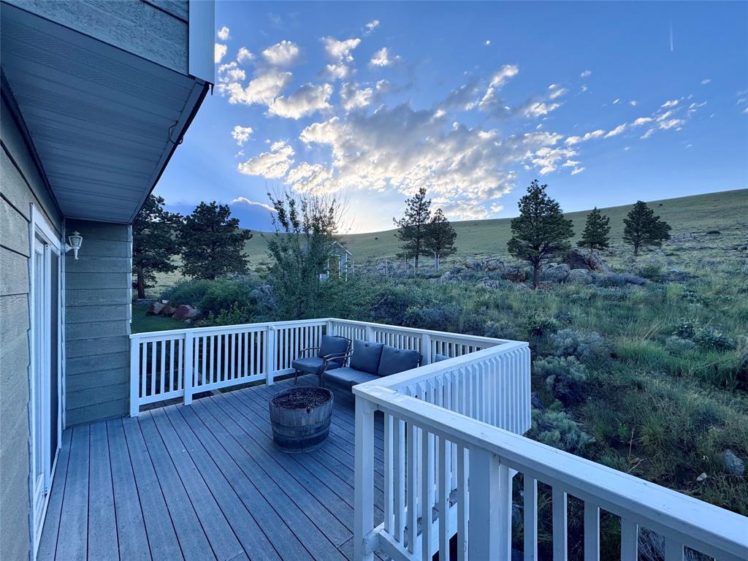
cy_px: 280
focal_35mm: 14
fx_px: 303
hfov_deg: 102.1
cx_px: 374
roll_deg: +0.1
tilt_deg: +0.1
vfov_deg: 85.7
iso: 40
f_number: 2.2
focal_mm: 2.22
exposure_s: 1/448
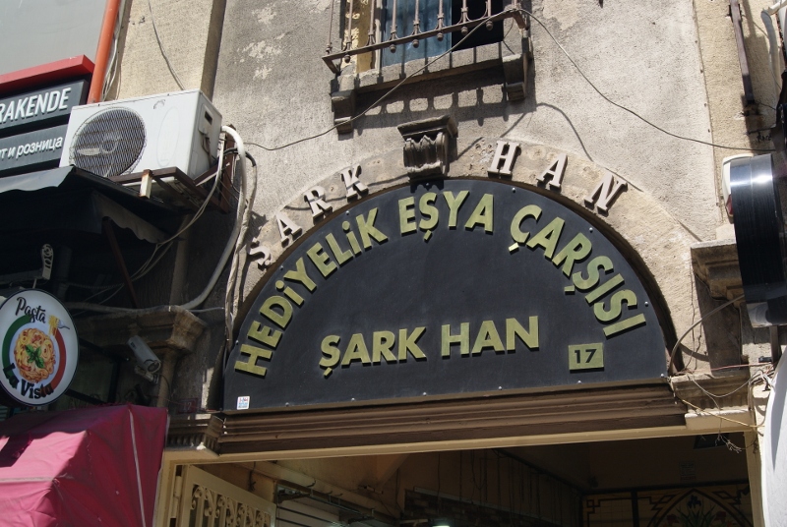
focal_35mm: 39
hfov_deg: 49.5
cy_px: 264
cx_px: 394
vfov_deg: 34.3
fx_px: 854
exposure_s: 1/125
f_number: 10
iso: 100
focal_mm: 26
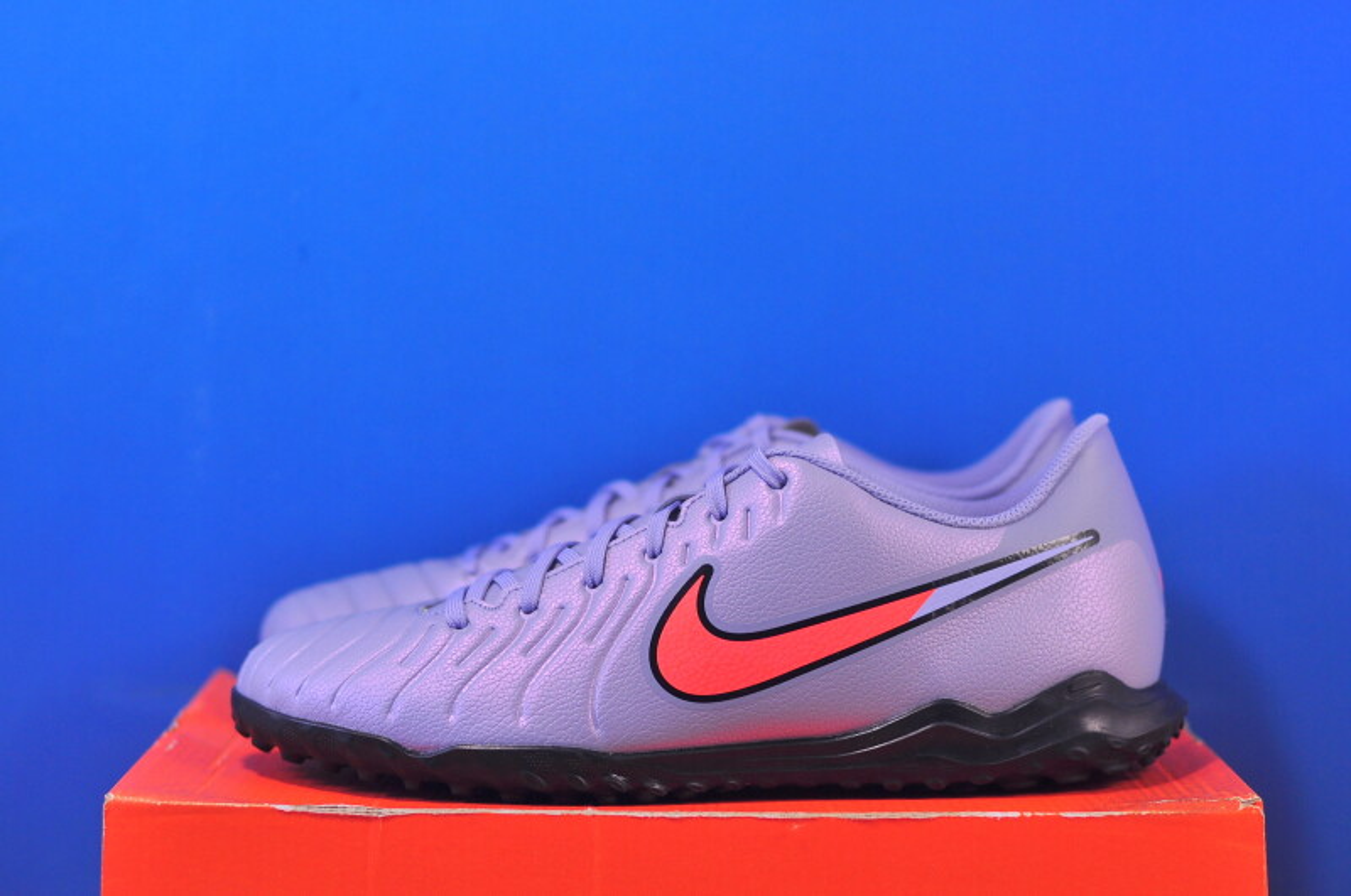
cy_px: 448
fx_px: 2811
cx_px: 676
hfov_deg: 27.0
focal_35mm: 75
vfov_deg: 18.1
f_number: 2.5
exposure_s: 1/320
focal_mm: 50
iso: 250
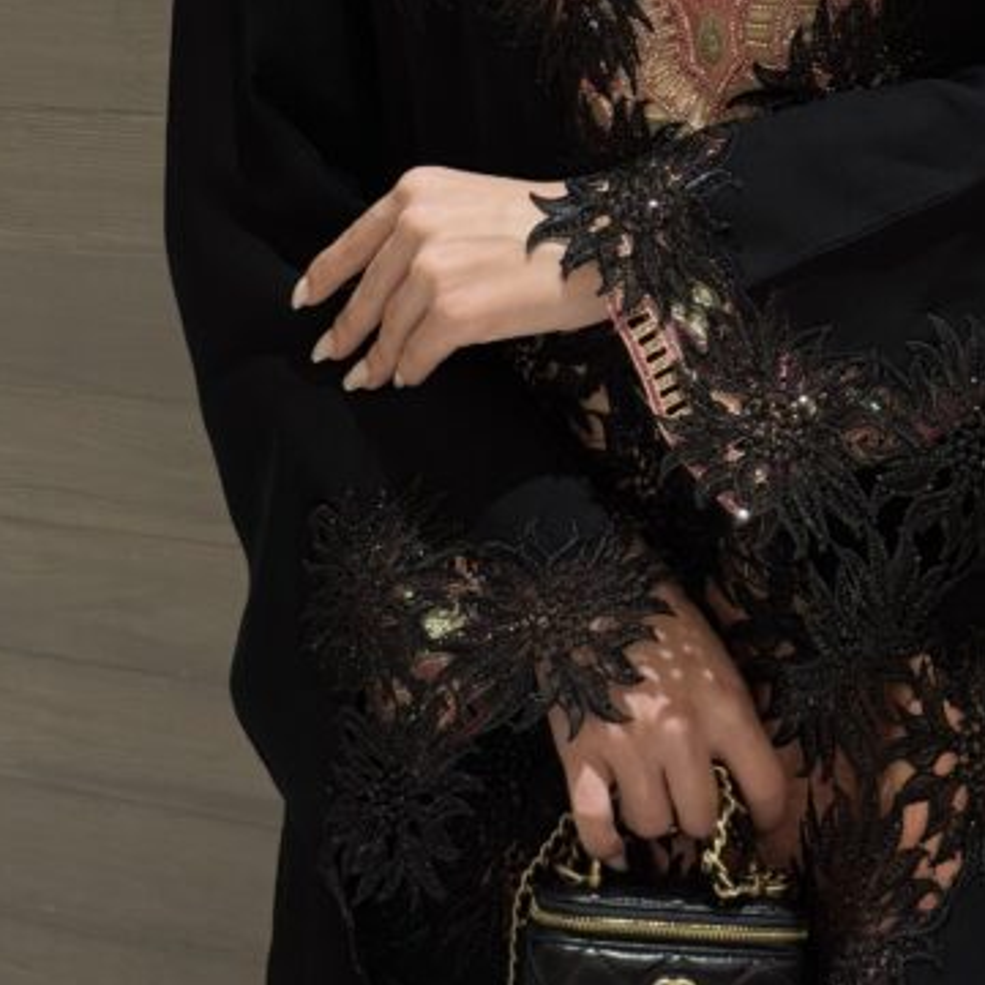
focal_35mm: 94
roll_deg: +1.2
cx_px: 655
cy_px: 341
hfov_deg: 18.4
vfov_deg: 18.4
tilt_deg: -8.5
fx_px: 3026
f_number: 1.78
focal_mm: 6.76
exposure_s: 1/33
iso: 200
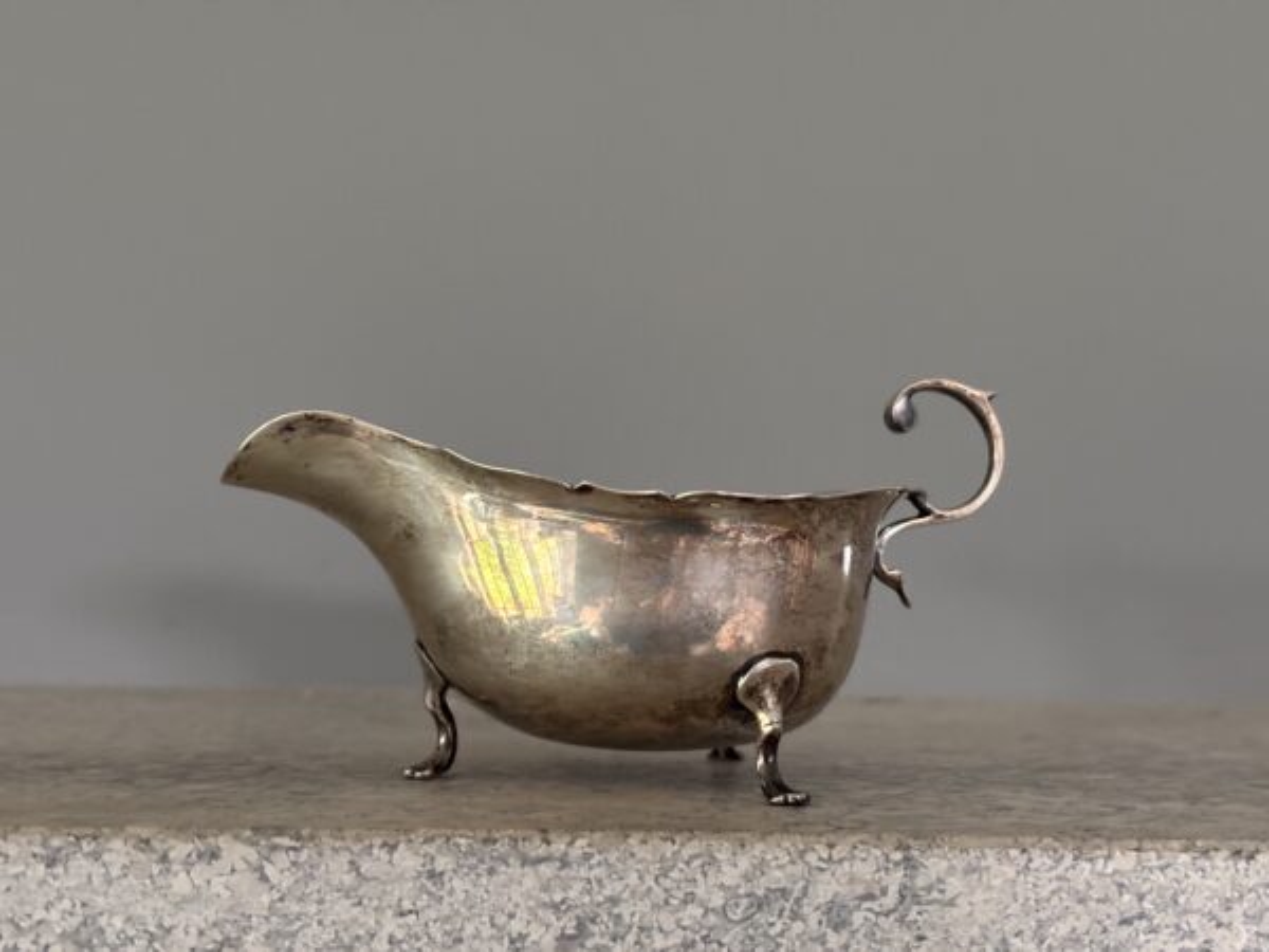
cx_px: 634
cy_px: 476
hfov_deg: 36.8
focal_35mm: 52
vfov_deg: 28.0
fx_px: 1906
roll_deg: -2.1
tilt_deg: +2.9
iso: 400
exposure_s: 1/23
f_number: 1.6
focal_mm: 5.96
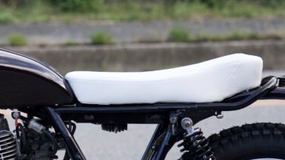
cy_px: 138
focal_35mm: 433
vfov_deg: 2.8
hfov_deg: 5.0
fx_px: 3271
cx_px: 4
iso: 1600
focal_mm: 150
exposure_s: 1/160
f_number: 5.6
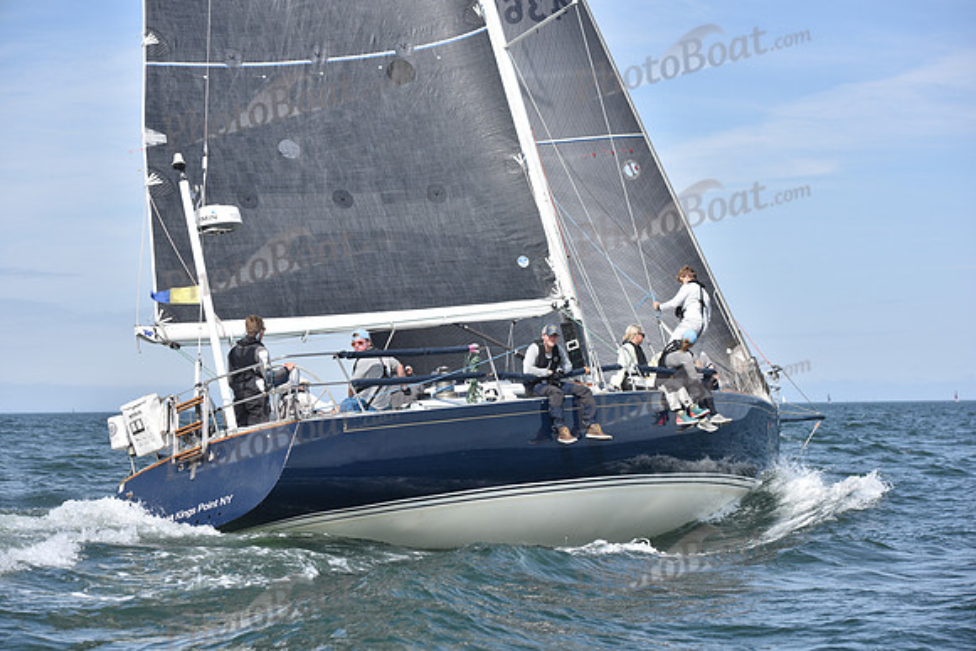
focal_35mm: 70
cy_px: 326
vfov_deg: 19.5
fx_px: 1898
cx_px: 488
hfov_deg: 28.8
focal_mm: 70
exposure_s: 1/1250
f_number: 5.6
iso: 200
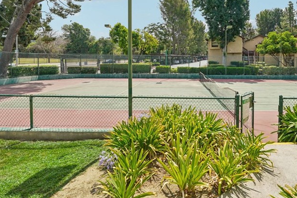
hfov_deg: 82.6
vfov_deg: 60.6
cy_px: 68
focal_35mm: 20
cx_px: 184
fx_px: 165
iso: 100
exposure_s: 1/320
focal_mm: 12
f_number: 7.1
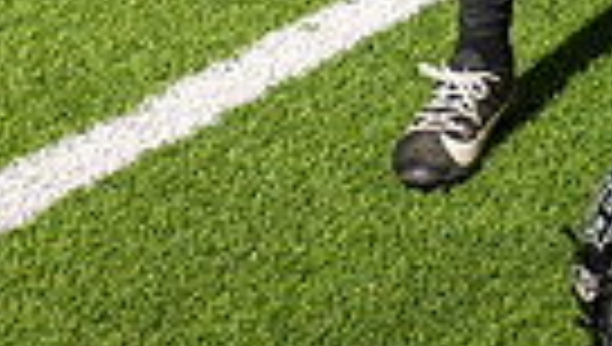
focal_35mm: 180
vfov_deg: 6.4
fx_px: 2926
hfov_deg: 11.8
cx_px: 666
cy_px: -584
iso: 1000
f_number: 7.1
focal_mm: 52
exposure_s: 1/400
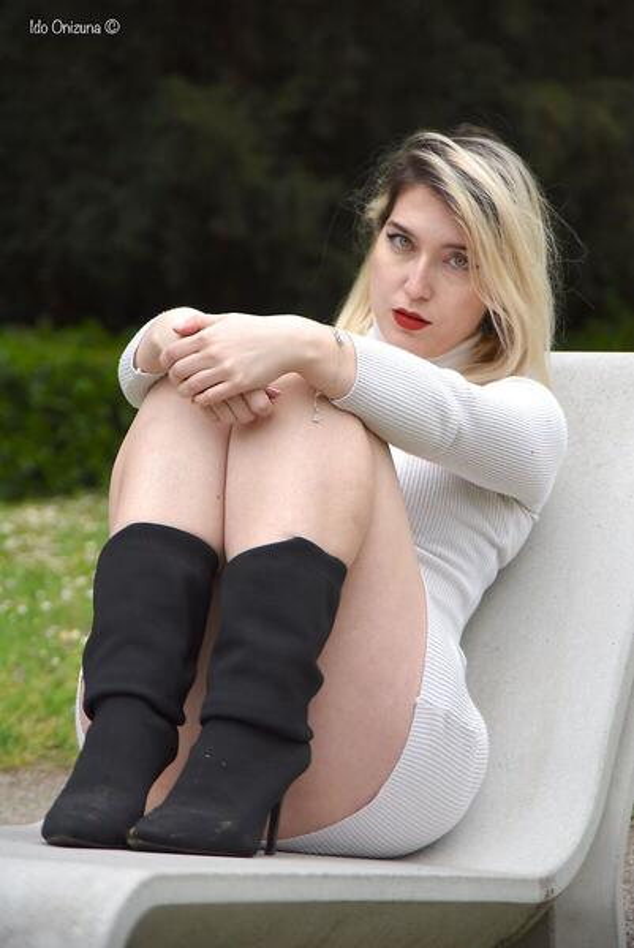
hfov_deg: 11.4
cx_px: 317
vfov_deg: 17.0
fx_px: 3164
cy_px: 474
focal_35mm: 120
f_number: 7.1
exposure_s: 1/640
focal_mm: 120
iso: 800
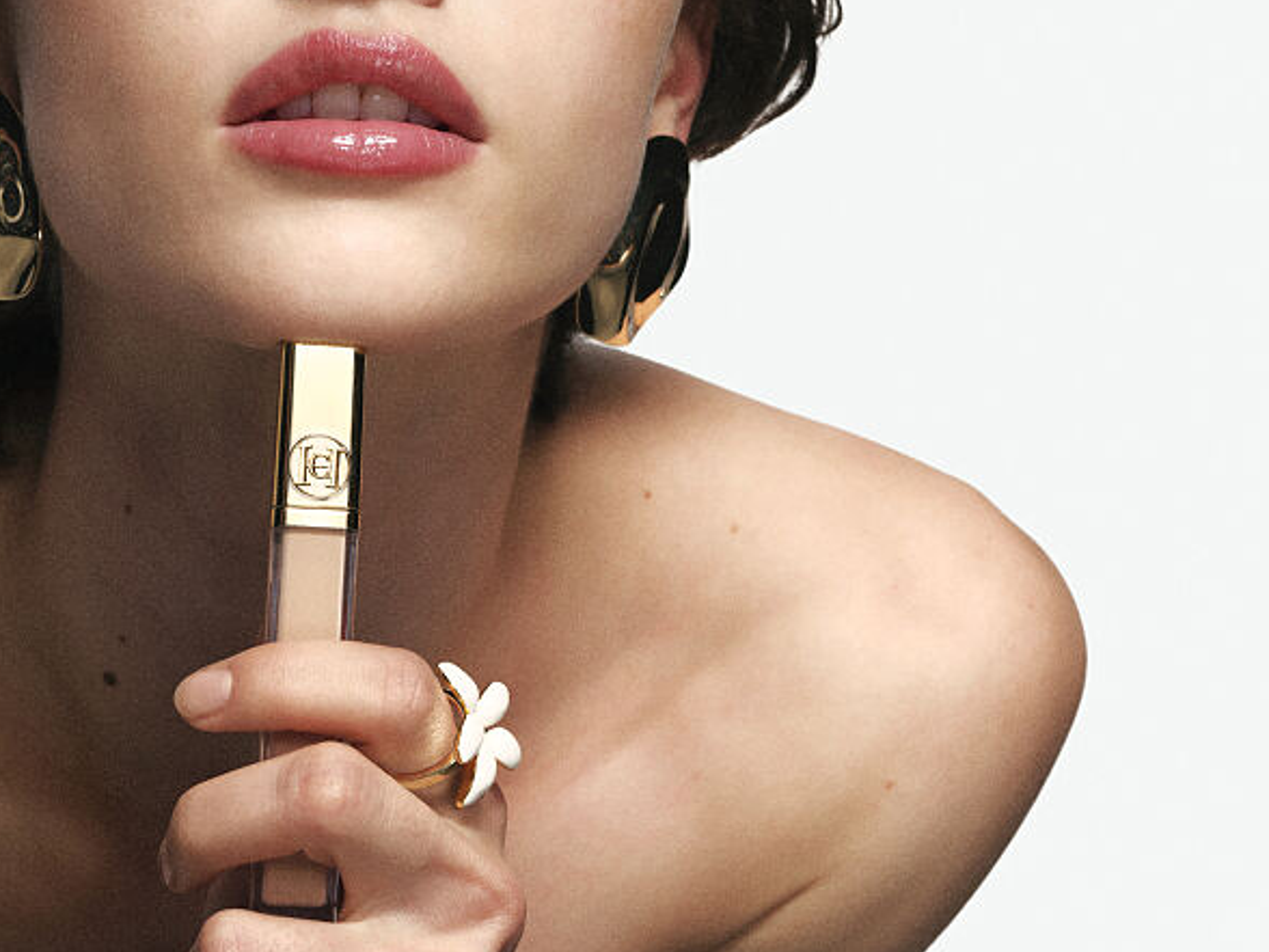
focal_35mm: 99
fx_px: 3629
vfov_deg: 14.8
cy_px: 123
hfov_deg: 19.8
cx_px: 687
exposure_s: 1/125
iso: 200
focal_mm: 63
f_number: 11
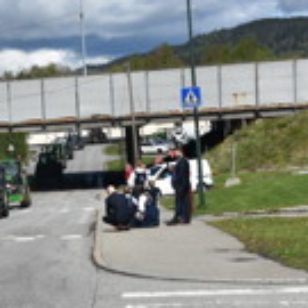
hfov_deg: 16.1
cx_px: 2
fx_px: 1067
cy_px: 236
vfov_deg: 16.3
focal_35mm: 106
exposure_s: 1/500
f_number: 8
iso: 320
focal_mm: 28
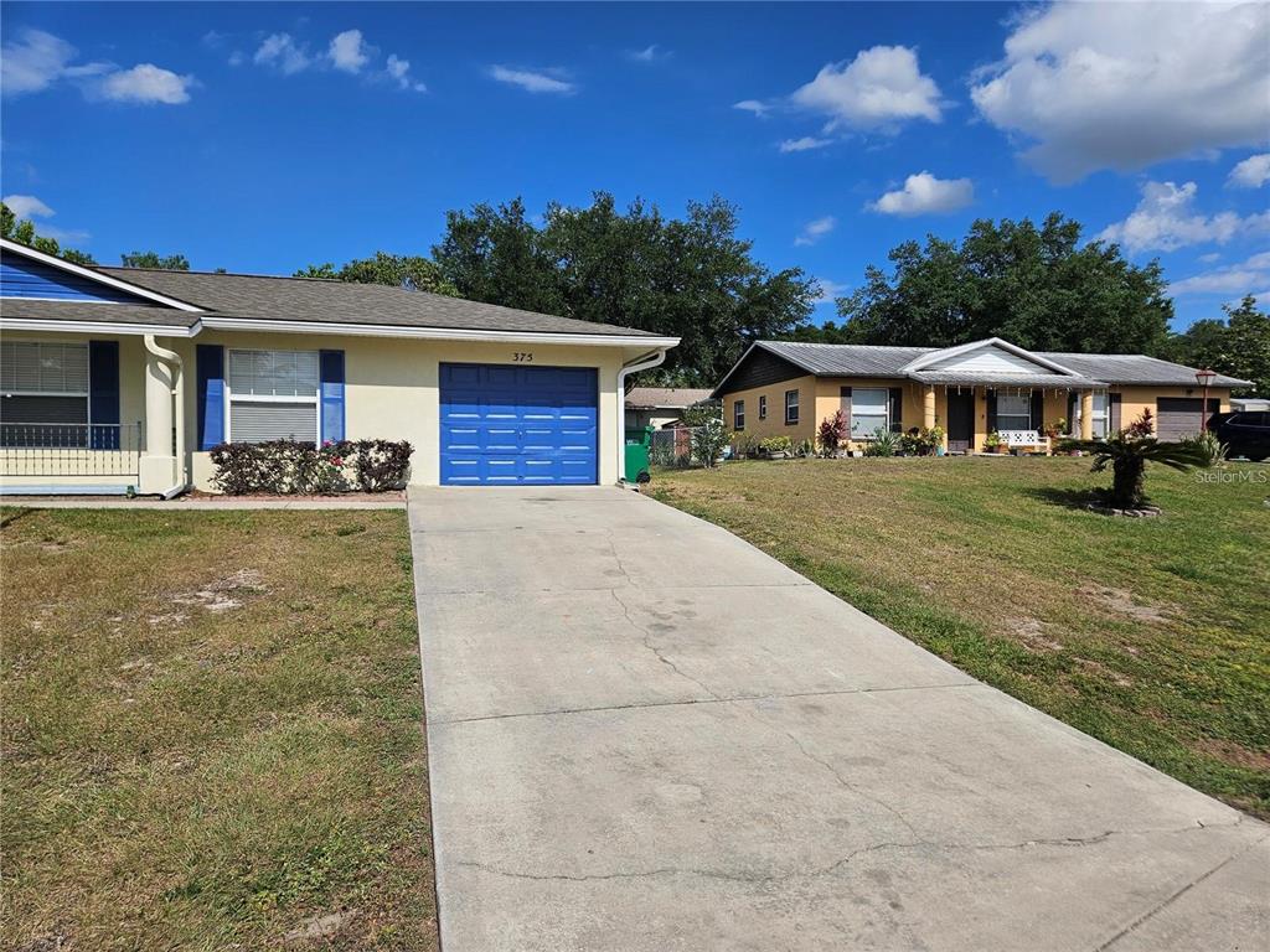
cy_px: 476
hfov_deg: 73.9
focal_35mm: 23
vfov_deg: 58.9
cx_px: 635
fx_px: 844
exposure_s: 1/3829
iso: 25
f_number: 1.8
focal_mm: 5.4
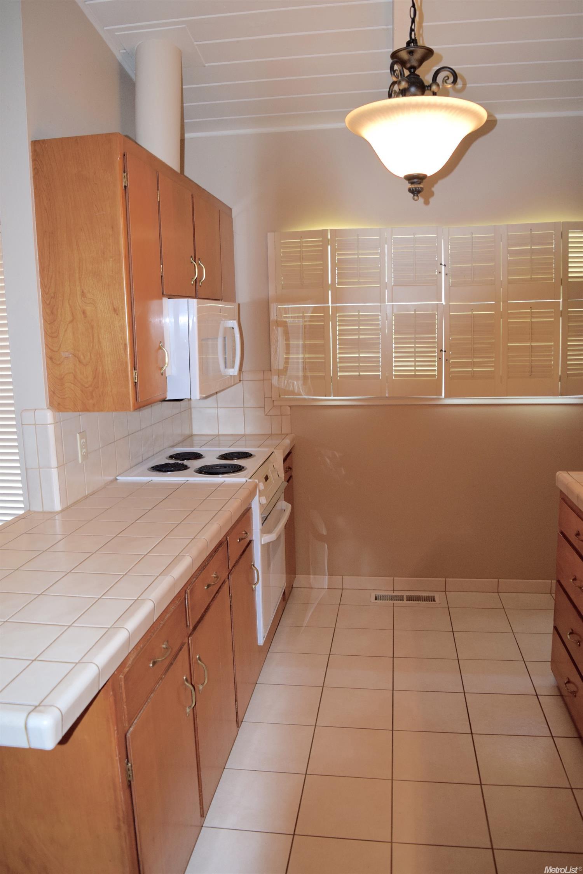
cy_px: 437
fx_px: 656
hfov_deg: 47.9
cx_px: 292
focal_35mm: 27
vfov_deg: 67.4
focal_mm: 18
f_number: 4
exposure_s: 1/60
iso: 800
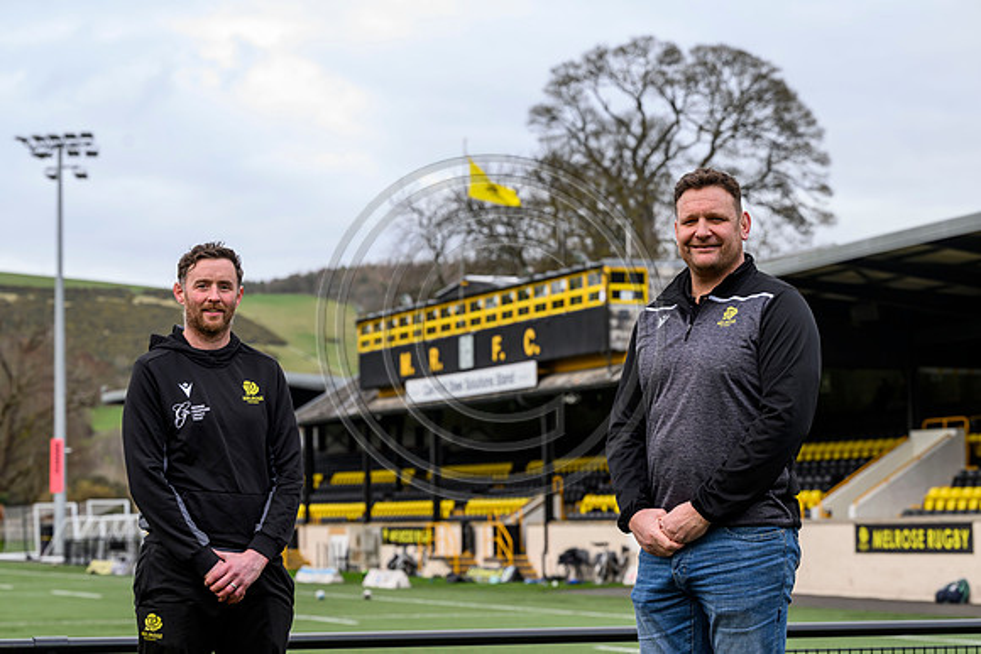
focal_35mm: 92
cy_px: 327
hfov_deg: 22.1
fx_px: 2507
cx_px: 490
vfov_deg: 14.9
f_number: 5.6
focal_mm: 92
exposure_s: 1/250
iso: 640
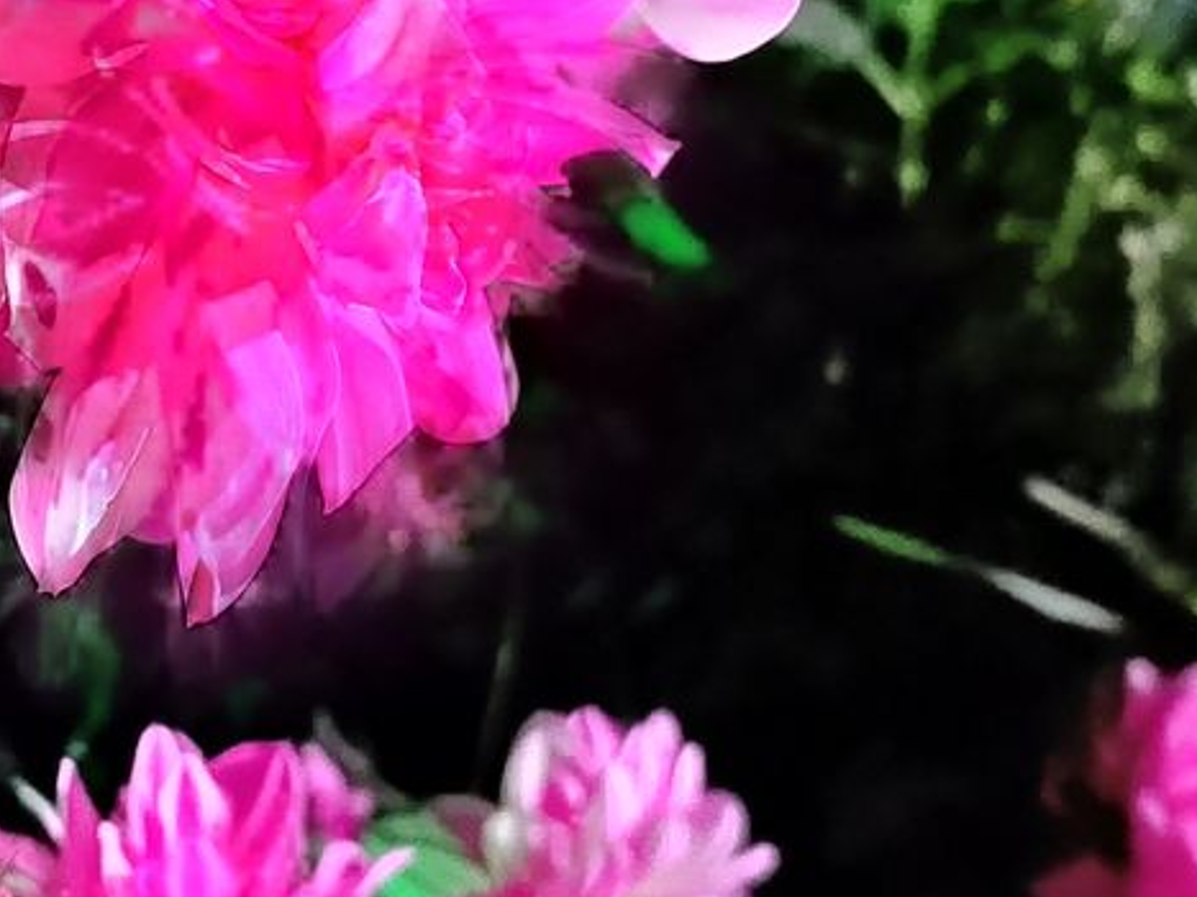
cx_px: 118
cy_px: 100
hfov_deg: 29.5
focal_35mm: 63
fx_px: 2178
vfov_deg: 22.7
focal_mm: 5.52
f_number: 1.9
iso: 6400
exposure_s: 1/10
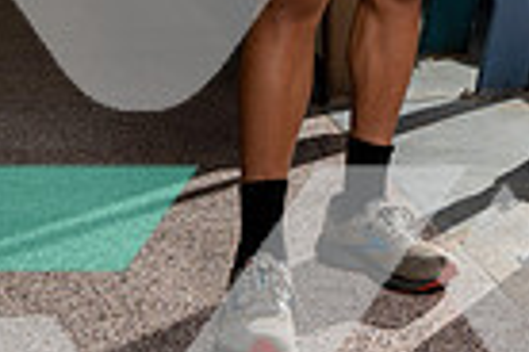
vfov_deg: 13.1
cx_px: 786
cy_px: -94
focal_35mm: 101
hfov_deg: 18.1
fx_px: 1484
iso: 800
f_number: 5.6
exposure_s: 1/250
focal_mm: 24
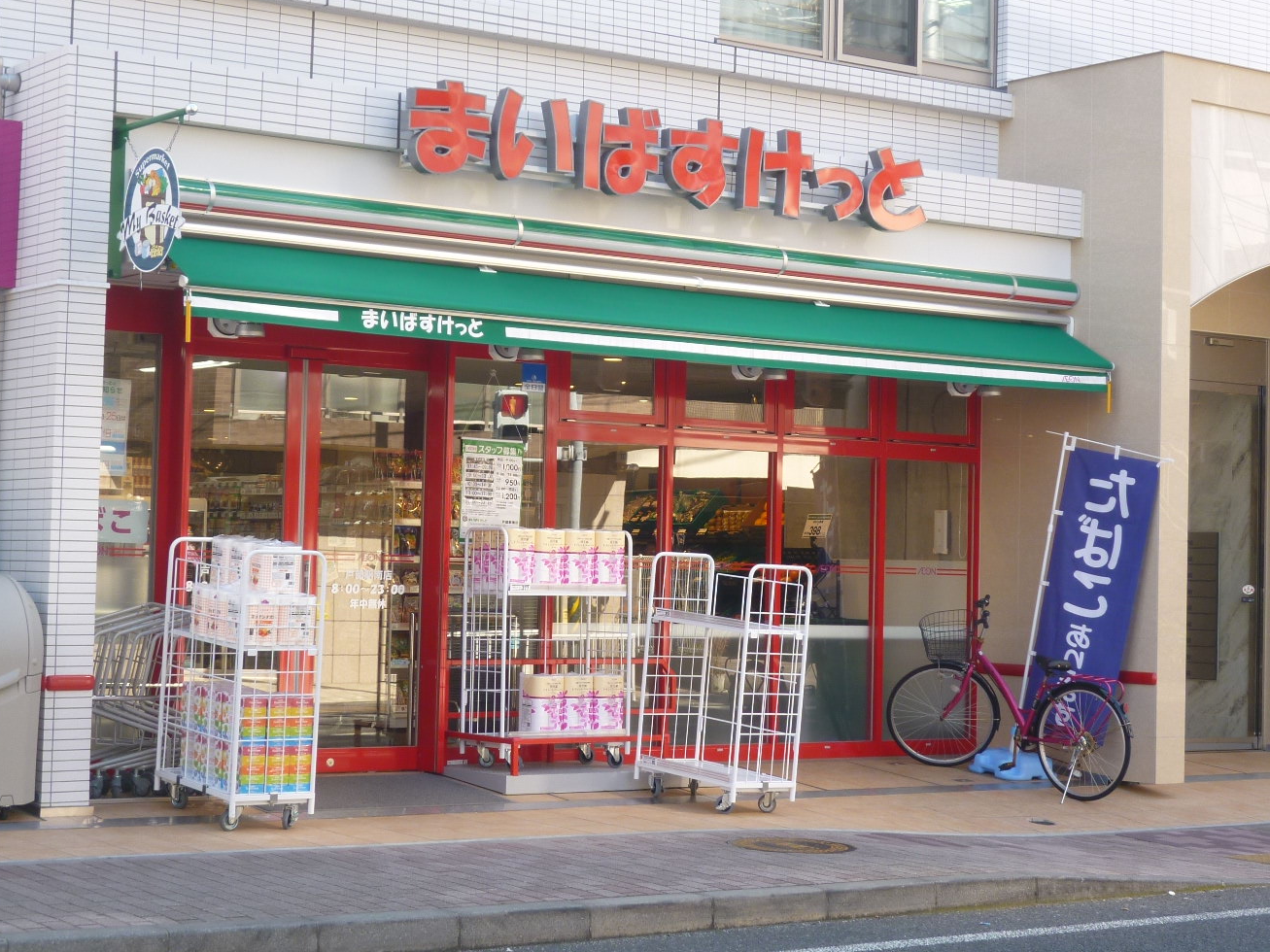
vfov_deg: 20.7
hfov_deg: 27.4
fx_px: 2605
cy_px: 424
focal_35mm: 71
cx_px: 648
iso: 100
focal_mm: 10.3
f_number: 3.8
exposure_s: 1/80
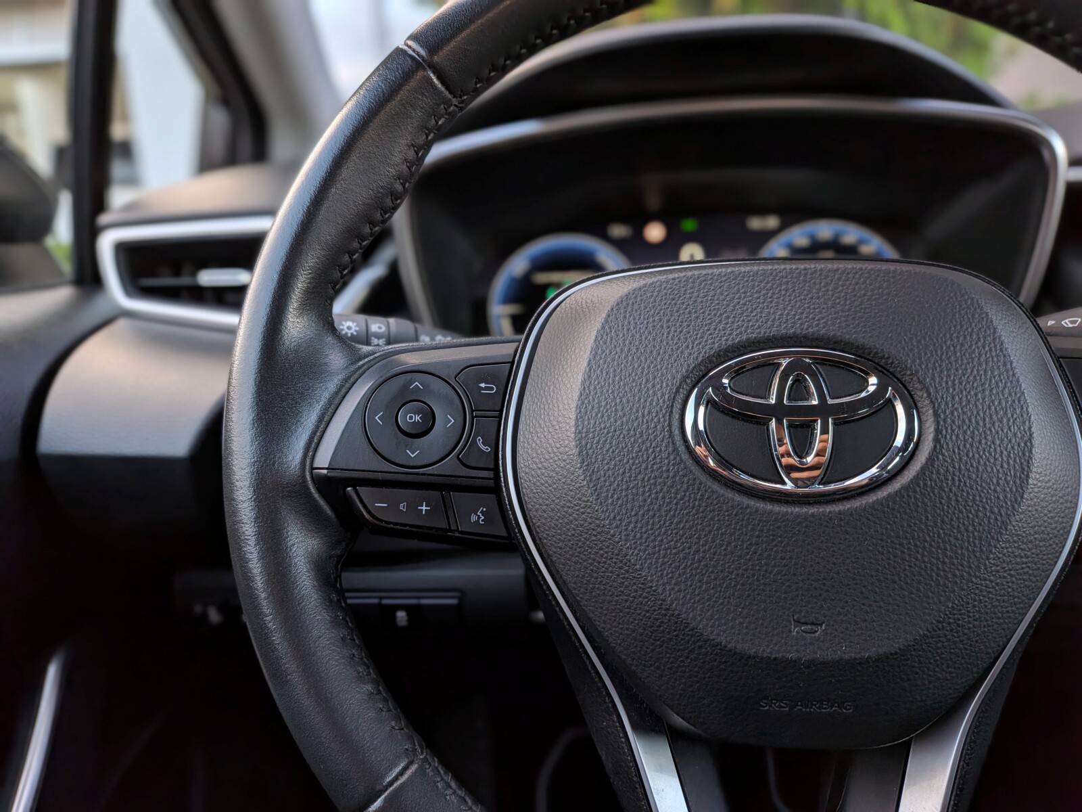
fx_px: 750
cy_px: 406
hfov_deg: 71.6
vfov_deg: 56.8
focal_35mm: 24
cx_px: 541
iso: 51
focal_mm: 4.53
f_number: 1.7
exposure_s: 1/100
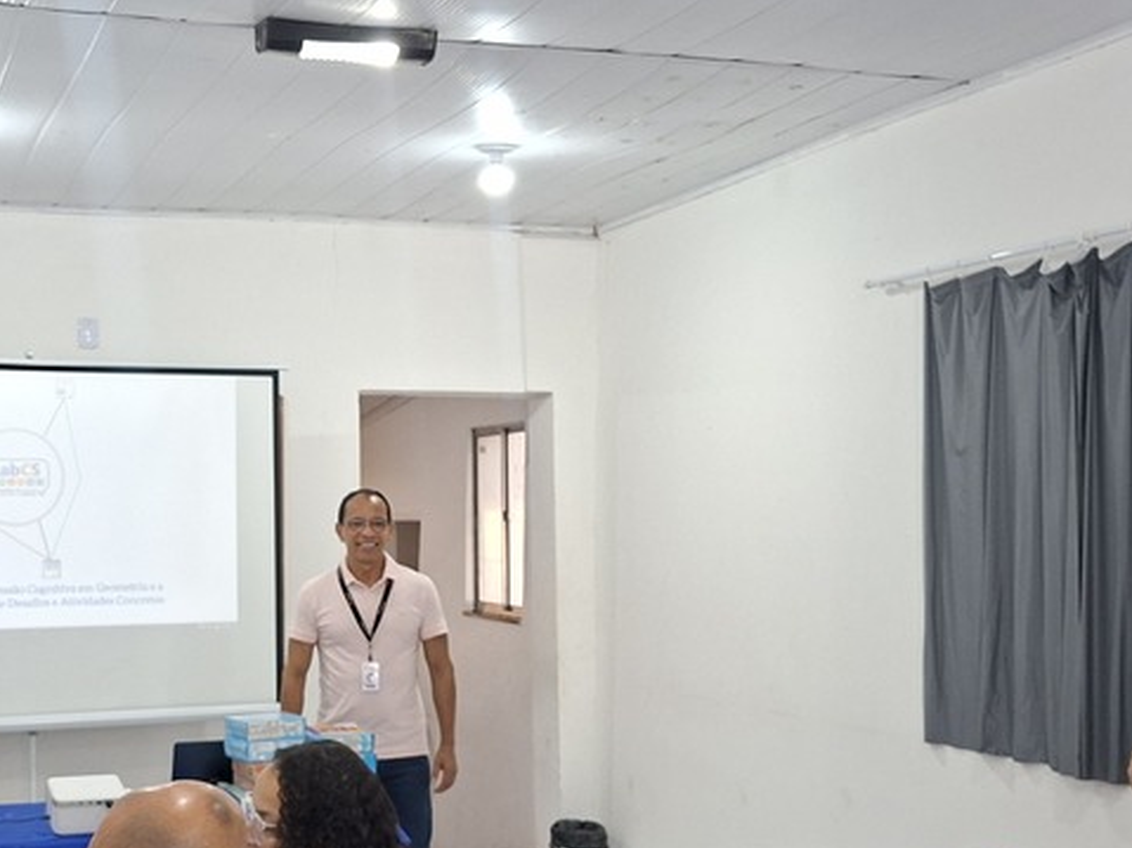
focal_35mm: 48
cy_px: 541
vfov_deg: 30.1
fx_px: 1569
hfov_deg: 39.0
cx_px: 347
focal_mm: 5.54
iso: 200
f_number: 1.8
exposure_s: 1/120
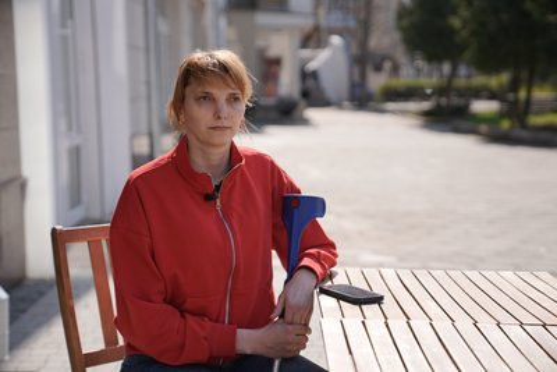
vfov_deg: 22.6
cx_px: 278
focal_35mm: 60
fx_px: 929
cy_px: 186
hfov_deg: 33.4
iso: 80
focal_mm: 60
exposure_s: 1/1250
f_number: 2.8
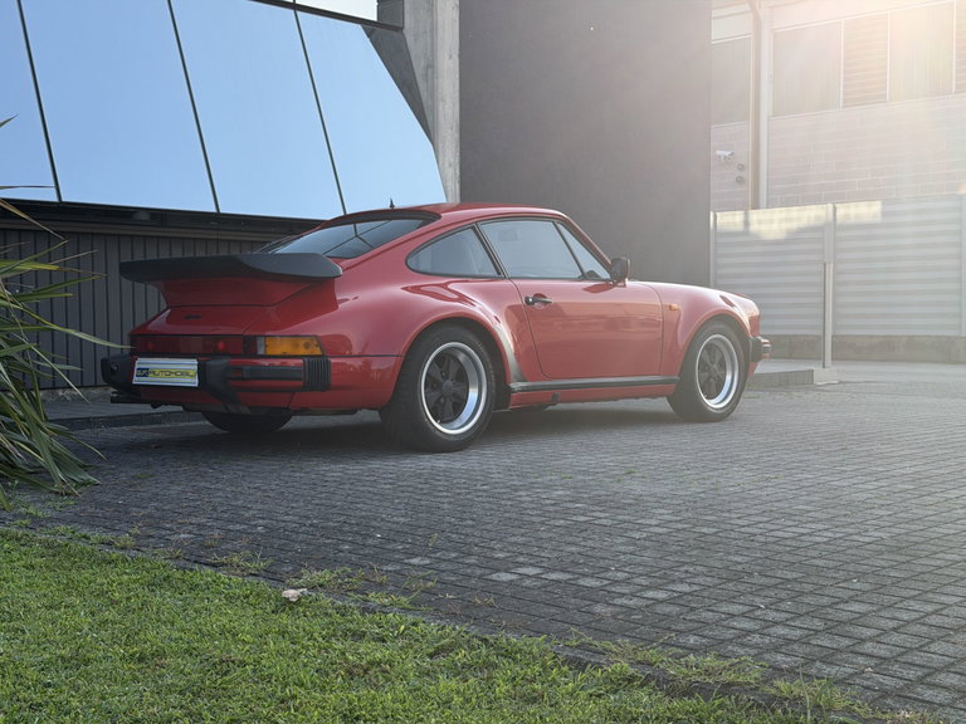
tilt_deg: -2.0
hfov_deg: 39.7
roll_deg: +0.2
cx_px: 483
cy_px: 362
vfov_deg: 30.3
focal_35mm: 48
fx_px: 1339
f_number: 1.78
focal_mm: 6.76
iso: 64
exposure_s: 1/1133
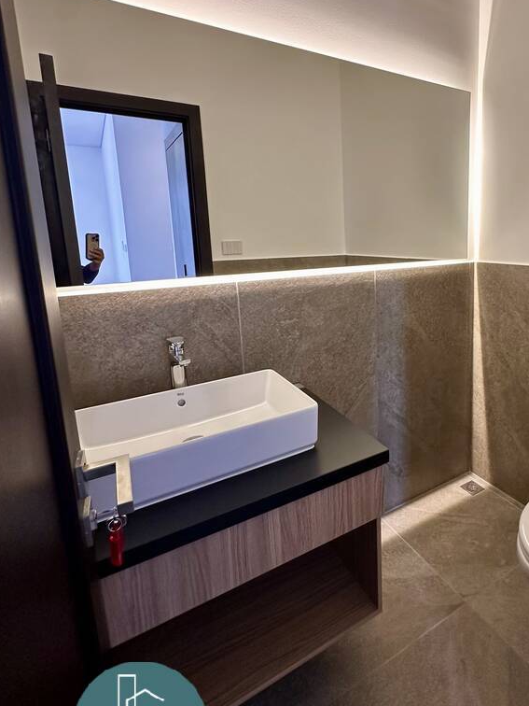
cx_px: 371
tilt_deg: -8.2
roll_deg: +0.9
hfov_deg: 63.5
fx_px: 408
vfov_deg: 81.2
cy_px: 299
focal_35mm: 20
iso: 200
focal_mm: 2.22
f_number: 2.2
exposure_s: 1/60
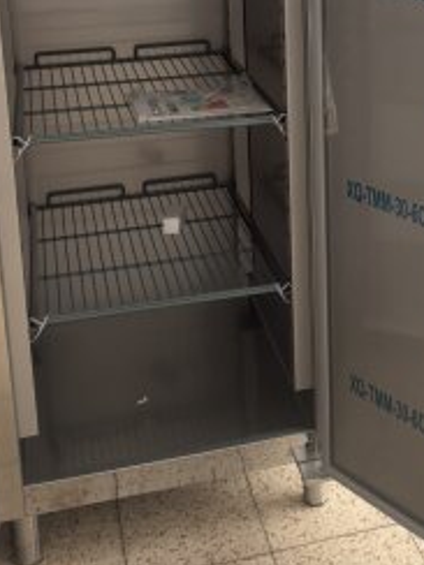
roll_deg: -0.5
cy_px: 58
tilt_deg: -13.2
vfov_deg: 31.2
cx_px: 304
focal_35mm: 59
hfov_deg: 24.6
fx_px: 964
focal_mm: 6.76
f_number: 1.78
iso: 160
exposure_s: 1/121
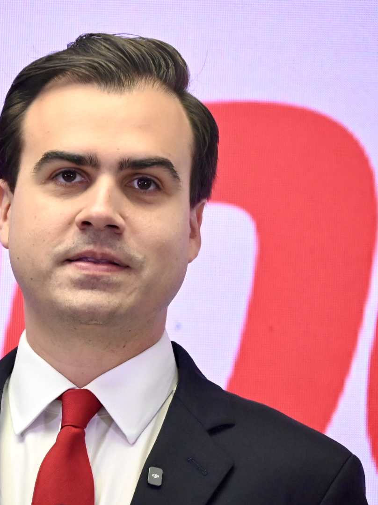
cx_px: 106
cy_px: 252
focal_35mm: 357
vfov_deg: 5.6
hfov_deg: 4.2
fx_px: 5200
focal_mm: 165
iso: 4000
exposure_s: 1/500
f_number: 5.6
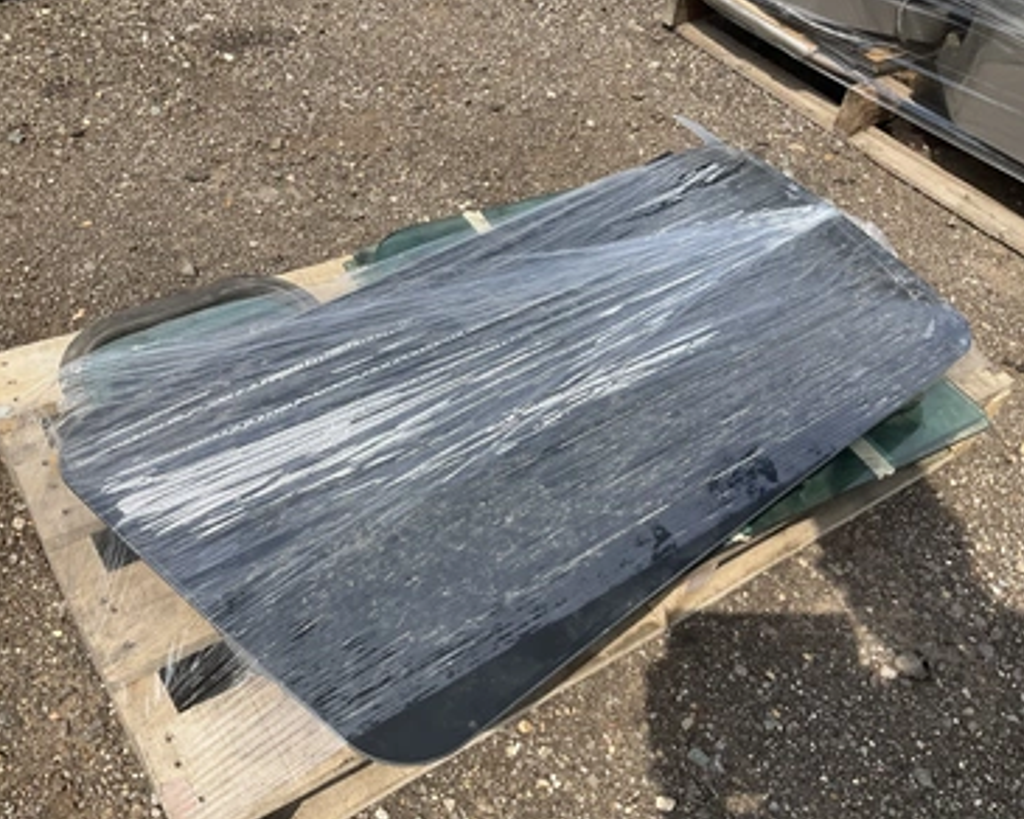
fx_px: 939
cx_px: 511
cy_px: 412
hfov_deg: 57.2
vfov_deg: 47.1
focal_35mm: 31
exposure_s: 1/1626
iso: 25
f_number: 1.8
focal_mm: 3
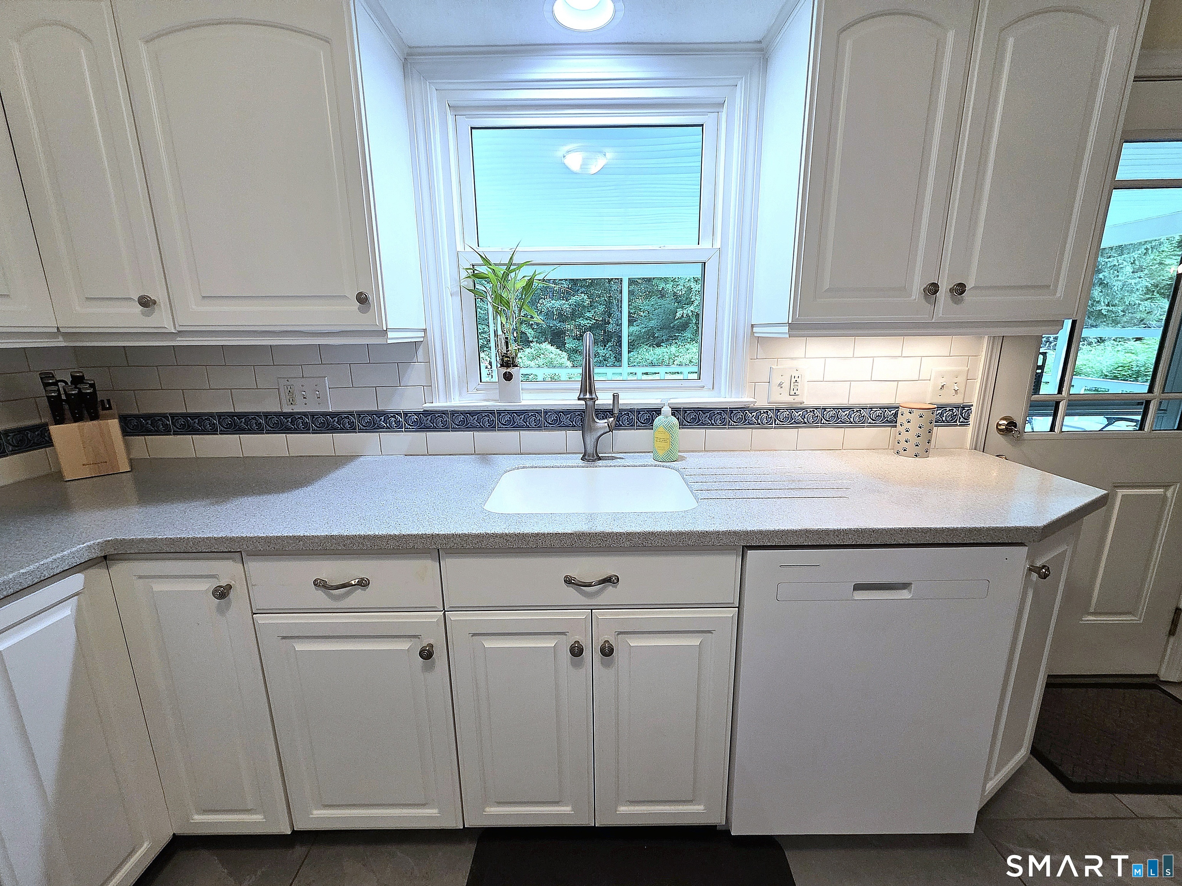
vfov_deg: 89.9
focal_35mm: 13
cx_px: 591
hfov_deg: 106.2
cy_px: 443
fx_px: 444
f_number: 1.9
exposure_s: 1/120
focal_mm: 2.2
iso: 200
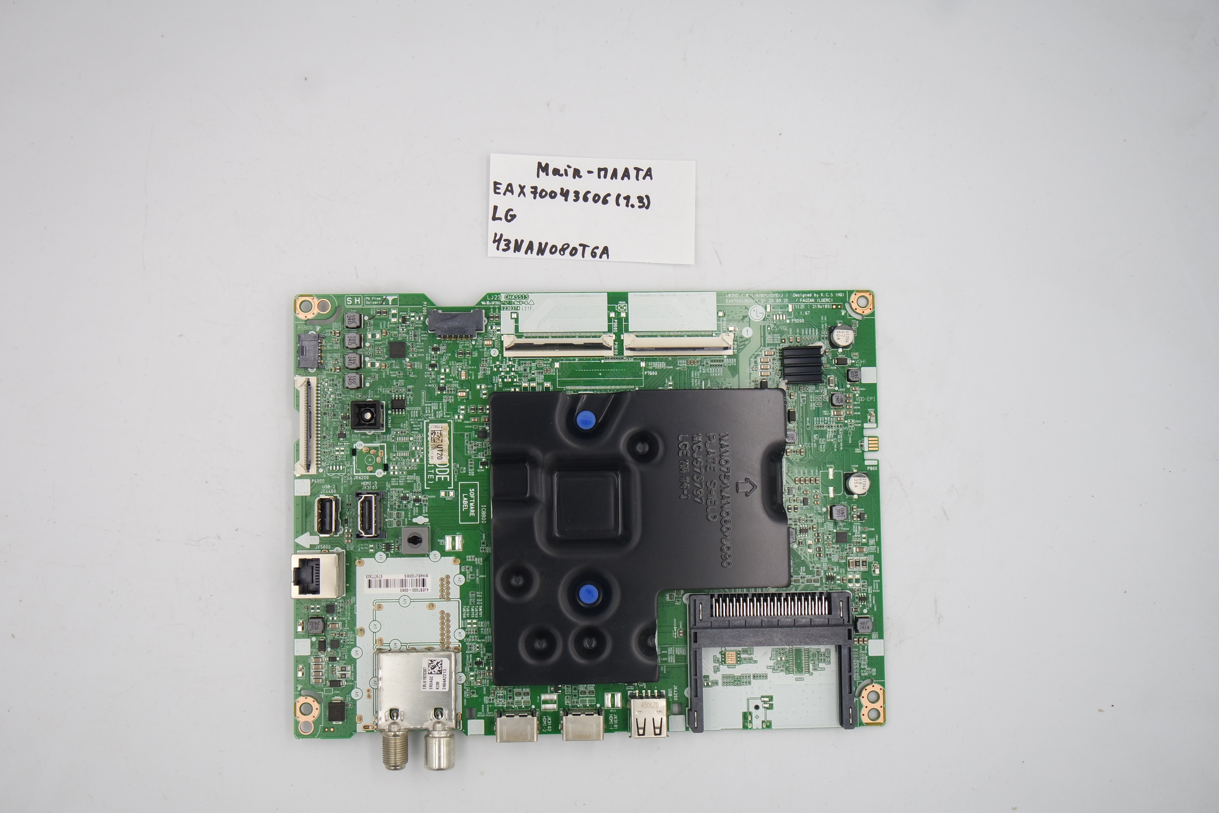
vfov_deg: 33.4
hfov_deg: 48.5
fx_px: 1354
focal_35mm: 40
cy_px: 406
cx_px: 610
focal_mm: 15
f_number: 5
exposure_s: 1/100
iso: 160
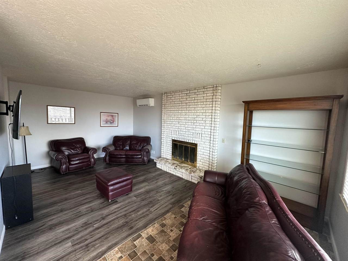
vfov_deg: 85.7
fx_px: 141
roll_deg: -1.6
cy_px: 130
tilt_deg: -5.0
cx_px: 174
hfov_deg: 102.1
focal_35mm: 14
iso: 200
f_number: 2.2
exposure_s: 1/60
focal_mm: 2.22
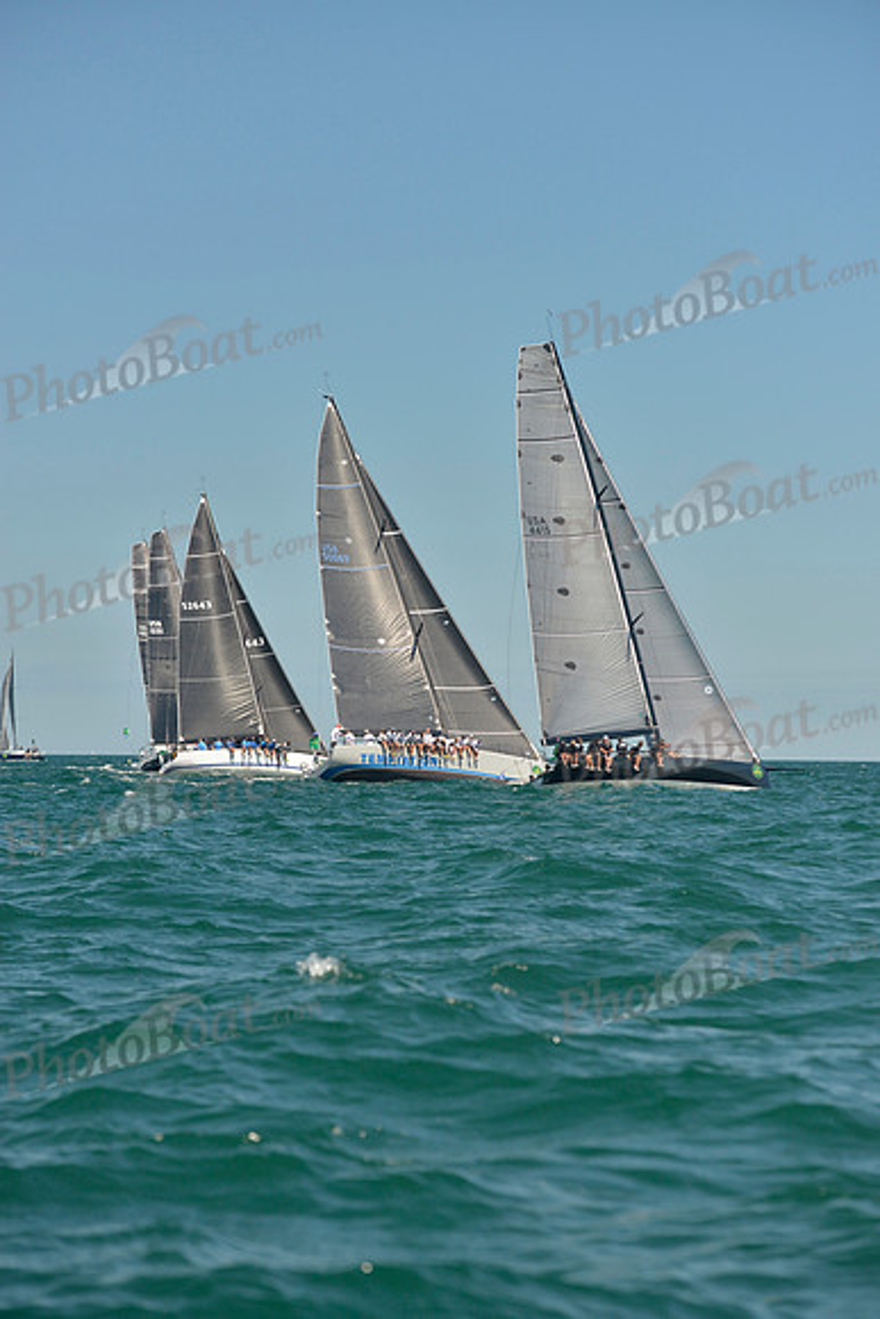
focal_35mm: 100
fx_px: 3664
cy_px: 660
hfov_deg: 13.7
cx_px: 440
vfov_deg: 20.4
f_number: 5
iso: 400
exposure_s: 1/1600
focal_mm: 100
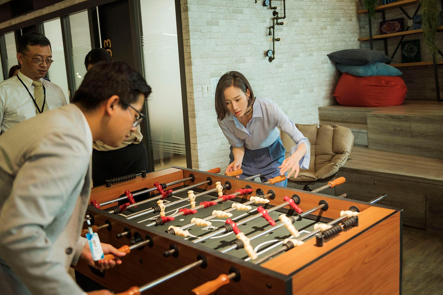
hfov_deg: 54.4
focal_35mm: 35
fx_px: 431
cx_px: 222
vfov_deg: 37.8
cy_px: 148
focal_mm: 35
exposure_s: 1/160
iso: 800
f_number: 2.8
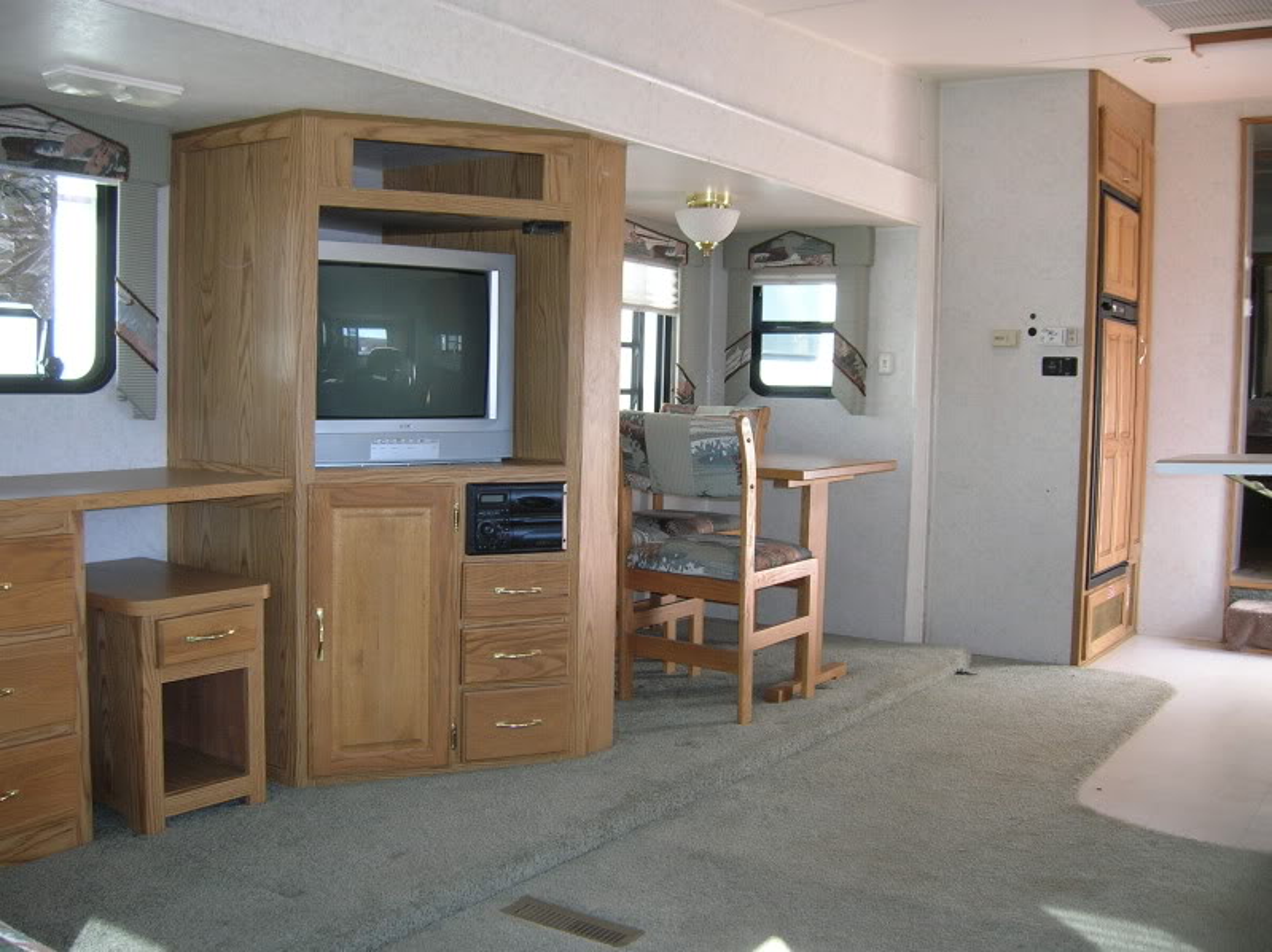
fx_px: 1248
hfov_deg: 54.0
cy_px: 476
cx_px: 636
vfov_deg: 41.7
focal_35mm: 34
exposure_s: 1/31.4
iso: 73
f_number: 2.9
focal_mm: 5.7
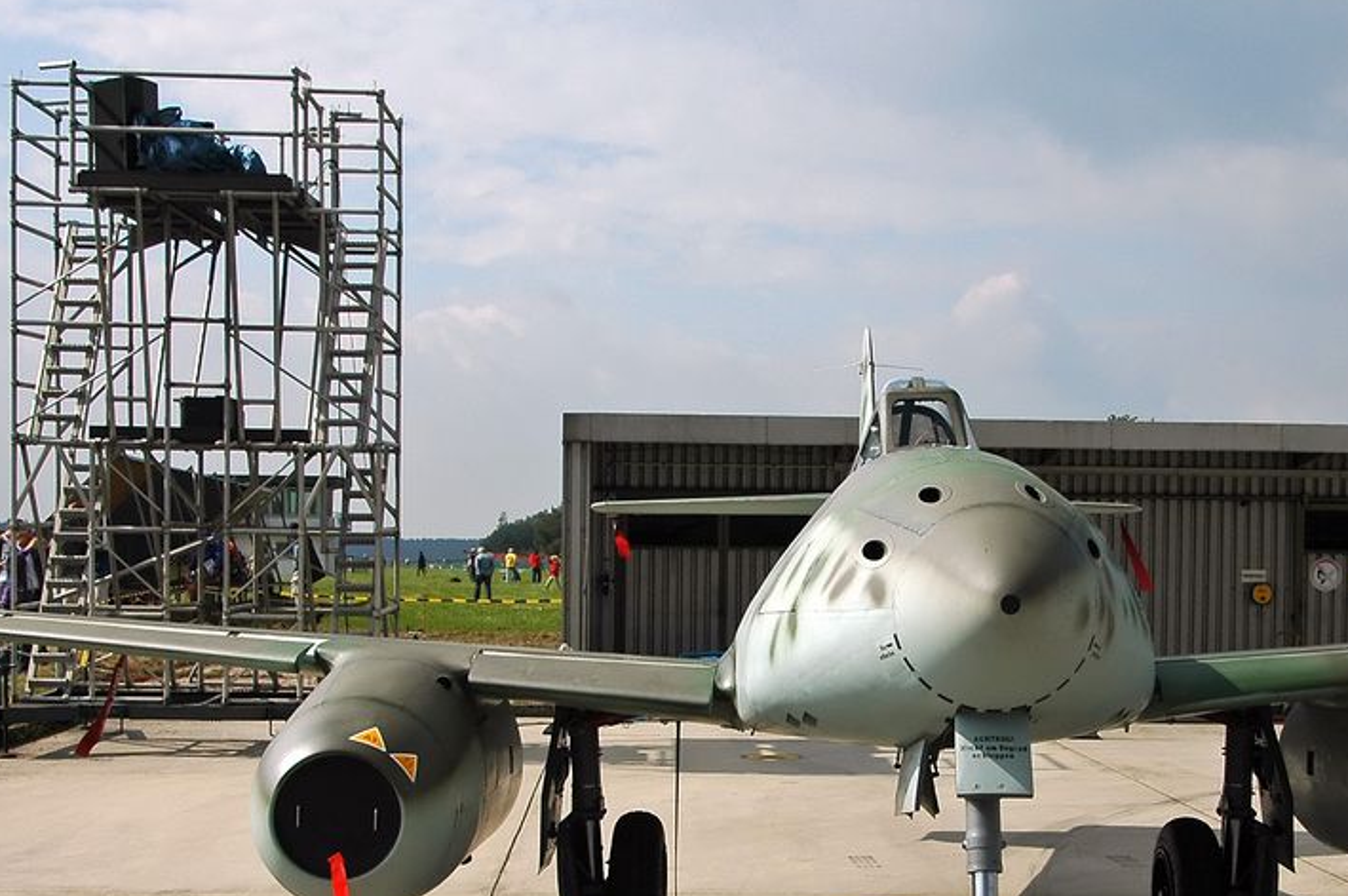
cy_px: 633
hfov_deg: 30.9
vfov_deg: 20.8
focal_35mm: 65
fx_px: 2431
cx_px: 829
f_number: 10
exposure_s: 1/200
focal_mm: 24
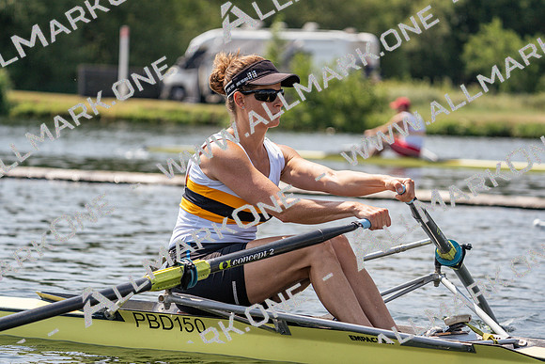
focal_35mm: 200
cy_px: 182
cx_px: 272
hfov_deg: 10.3
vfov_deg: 6.9
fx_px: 3028
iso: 200
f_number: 5.6
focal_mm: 200
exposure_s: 1/1600
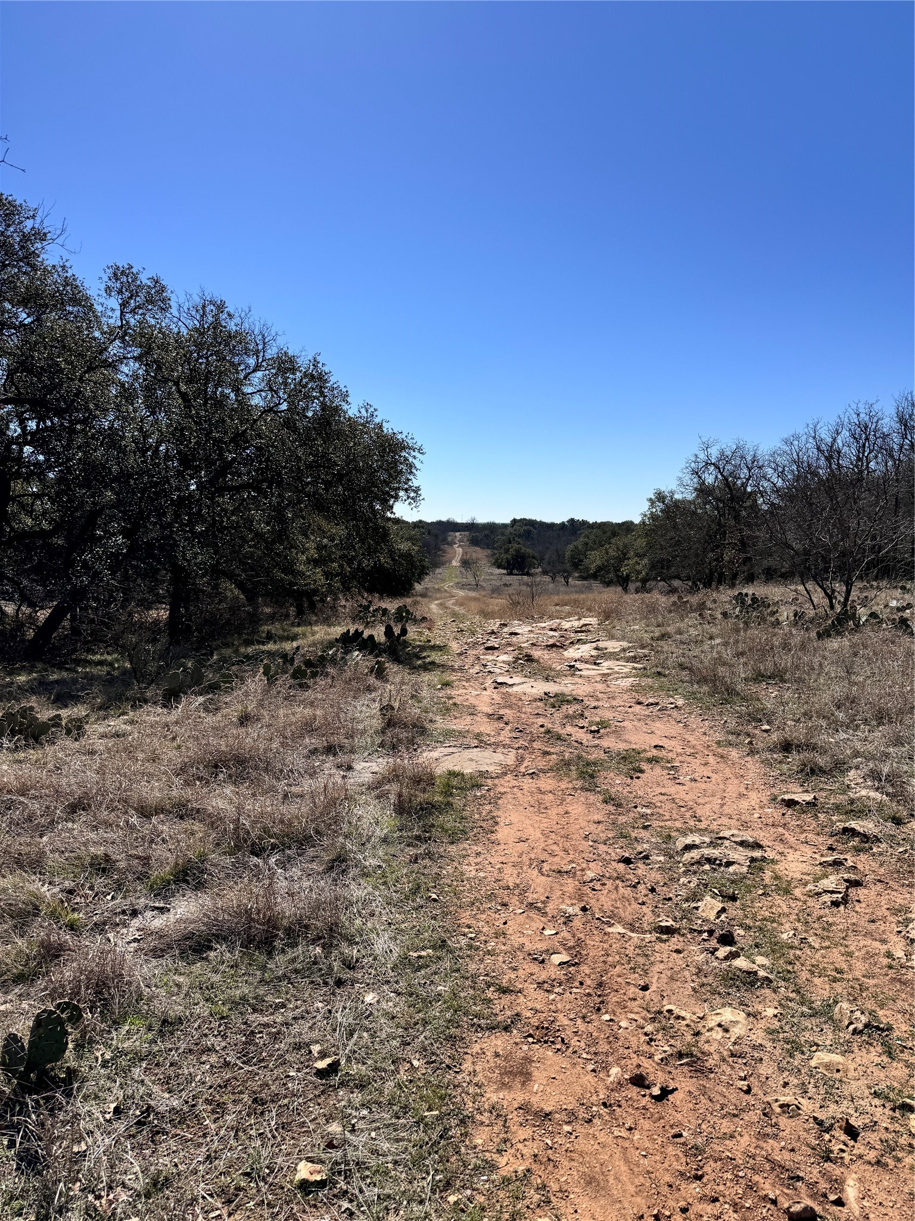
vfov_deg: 71.6
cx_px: 458
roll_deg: -1.2
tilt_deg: -9.5
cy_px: 610
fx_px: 846
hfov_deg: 56.8
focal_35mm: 24
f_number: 1.78
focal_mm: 6.86
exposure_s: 1/7937
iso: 80
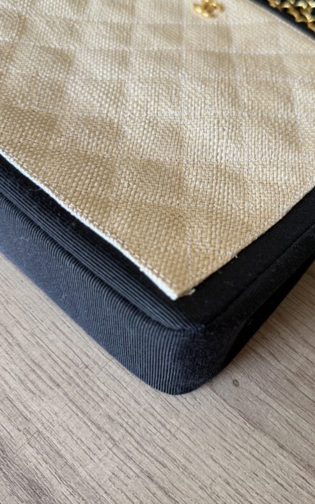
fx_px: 453
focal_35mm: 33
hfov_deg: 37.9
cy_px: 222
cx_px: 210
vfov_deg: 58.0
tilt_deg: -58.4
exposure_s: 1/121
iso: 160
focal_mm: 6.76
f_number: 1.78
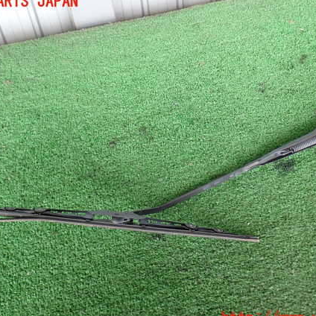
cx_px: 166
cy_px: 160
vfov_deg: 37.6
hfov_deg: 37.5
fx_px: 465
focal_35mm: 45
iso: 200
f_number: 2.5
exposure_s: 1/40
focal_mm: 6.37
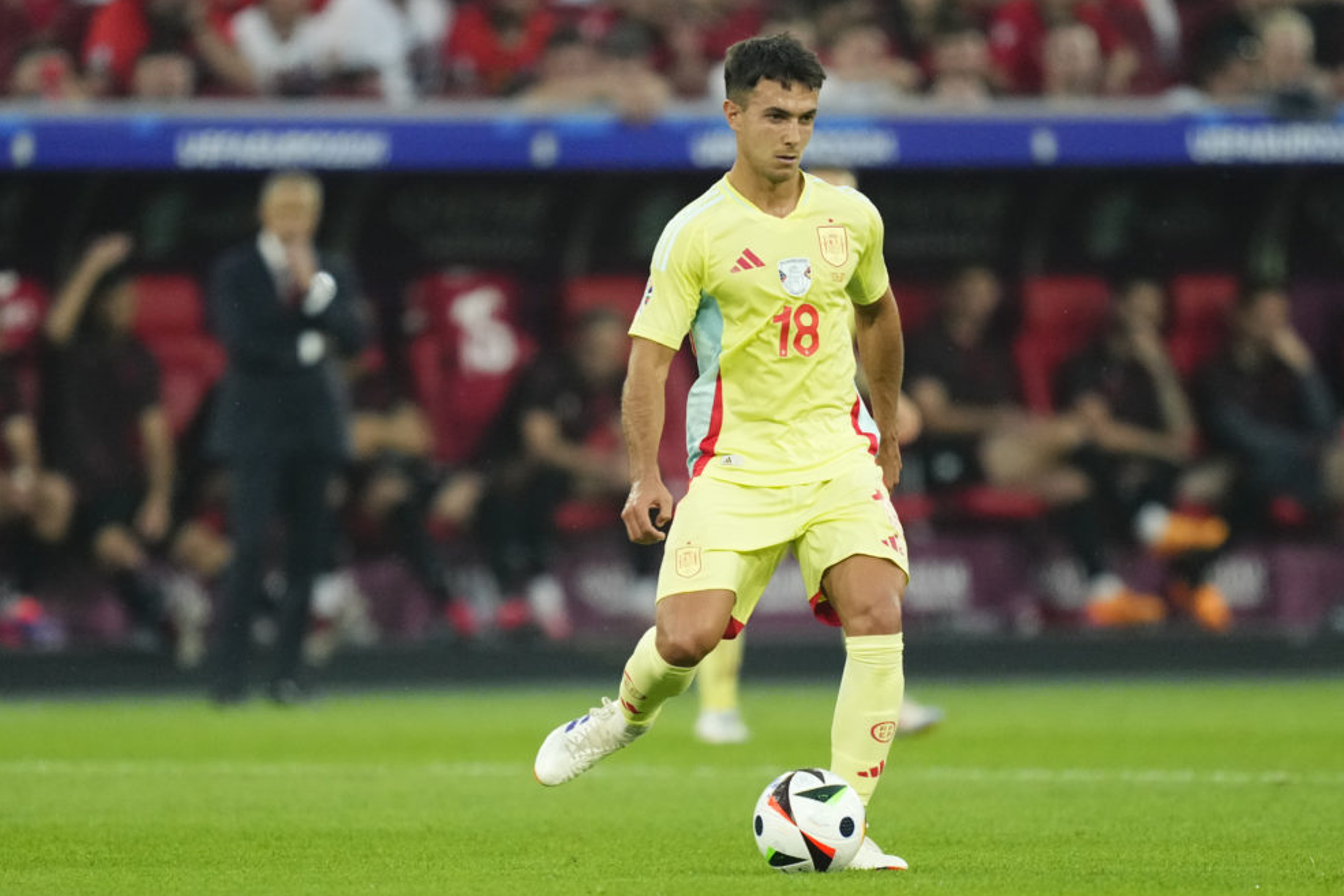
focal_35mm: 416
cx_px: 689
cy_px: 443
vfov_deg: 3.3
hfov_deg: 5.0
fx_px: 15532
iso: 3200
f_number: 2.8
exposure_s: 1/2000
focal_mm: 400
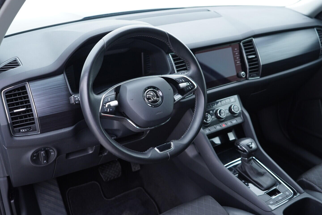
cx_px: 161
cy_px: 108
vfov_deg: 36.9
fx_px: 322
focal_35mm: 36
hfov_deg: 53.1
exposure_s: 1/40
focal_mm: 24
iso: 320
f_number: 2.8
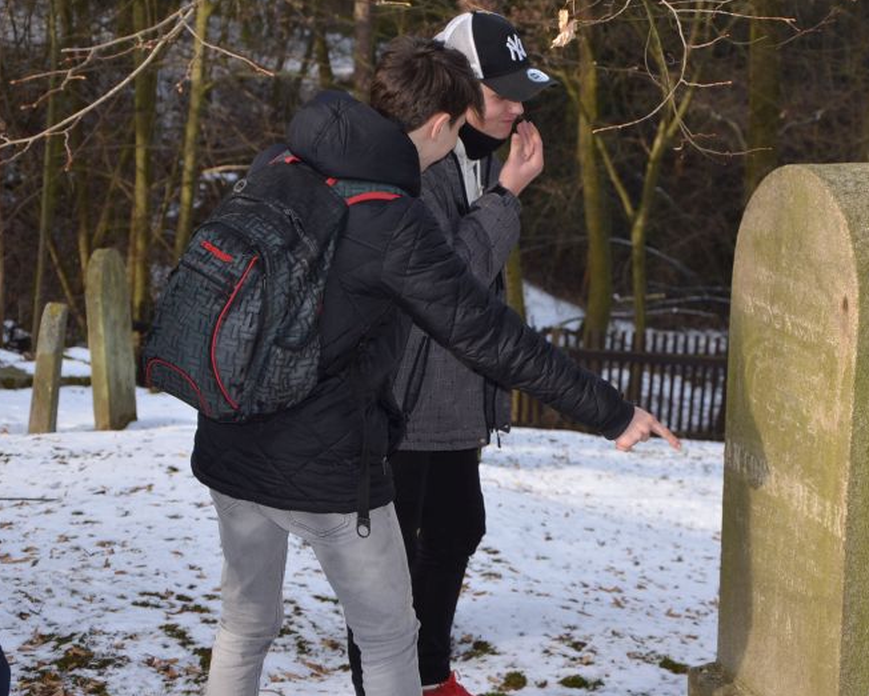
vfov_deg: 19.8
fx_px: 1996
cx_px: 498
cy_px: 348
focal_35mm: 78
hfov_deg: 24.5
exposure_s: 1/200
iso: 140
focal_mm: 45
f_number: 4.8
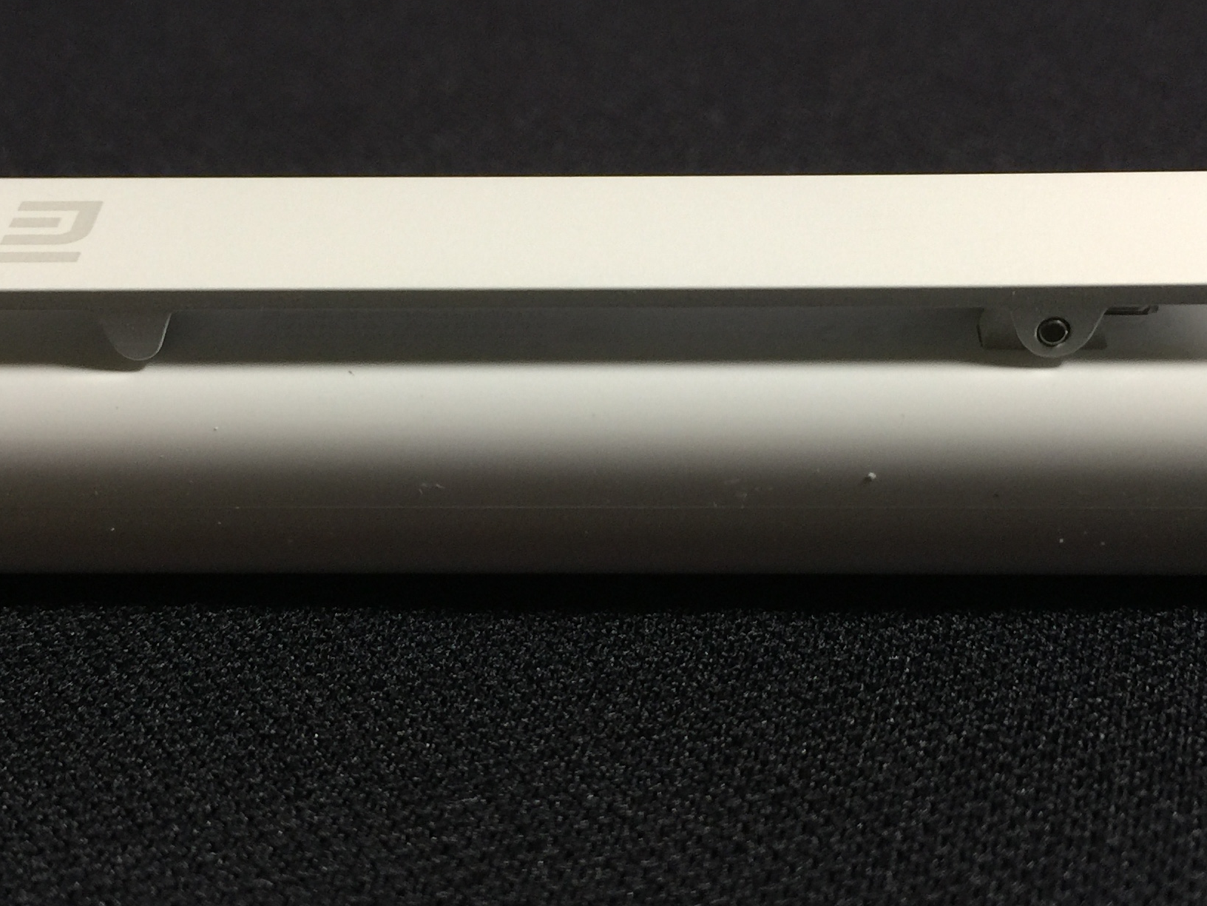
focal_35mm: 58
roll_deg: -2.7
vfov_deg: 25.2
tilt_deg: -25.5
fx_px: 2022
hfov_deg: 33.2
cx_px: 591
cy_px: 343
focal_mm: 4.15
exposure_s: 1/30
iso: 50
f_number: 2.2
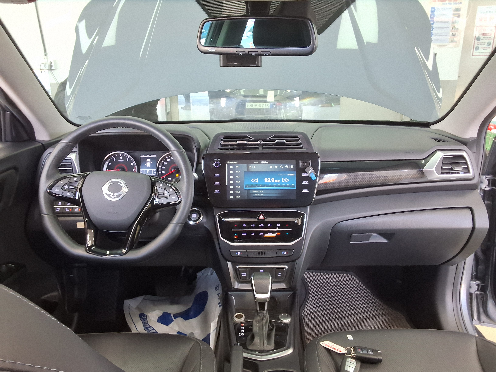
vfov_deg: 49.7
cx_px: 248
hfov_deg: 63.4
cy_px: 186
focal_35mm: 28
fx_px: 401
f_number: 1.9
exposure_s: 1/40
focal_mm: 2.91
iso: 100
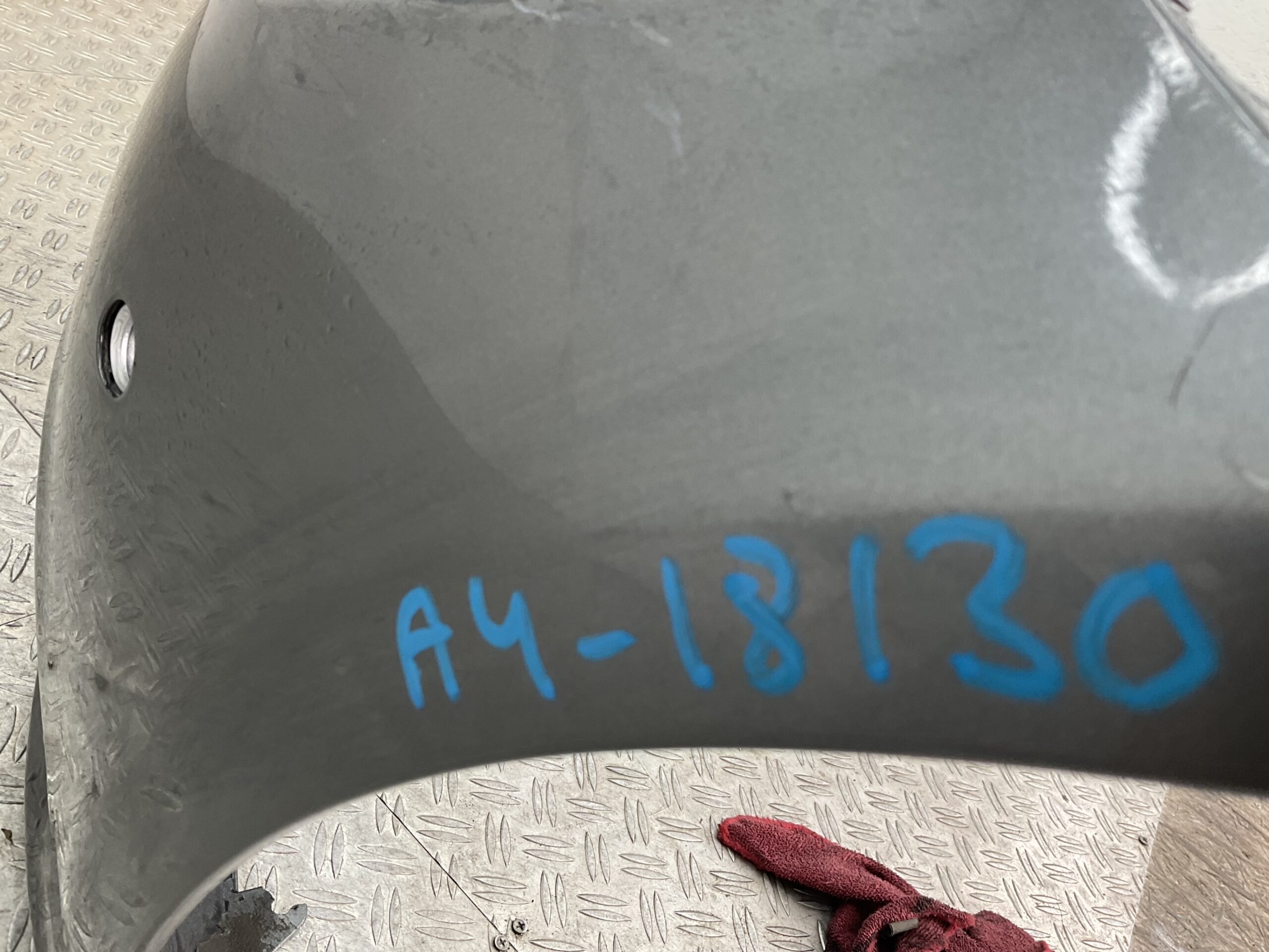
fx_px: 1063
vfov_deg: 48.2
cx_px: 634
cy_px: 476
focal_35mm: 29
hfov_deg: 61.7
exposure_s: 1/120
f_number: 1.8
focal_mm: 3
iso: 40
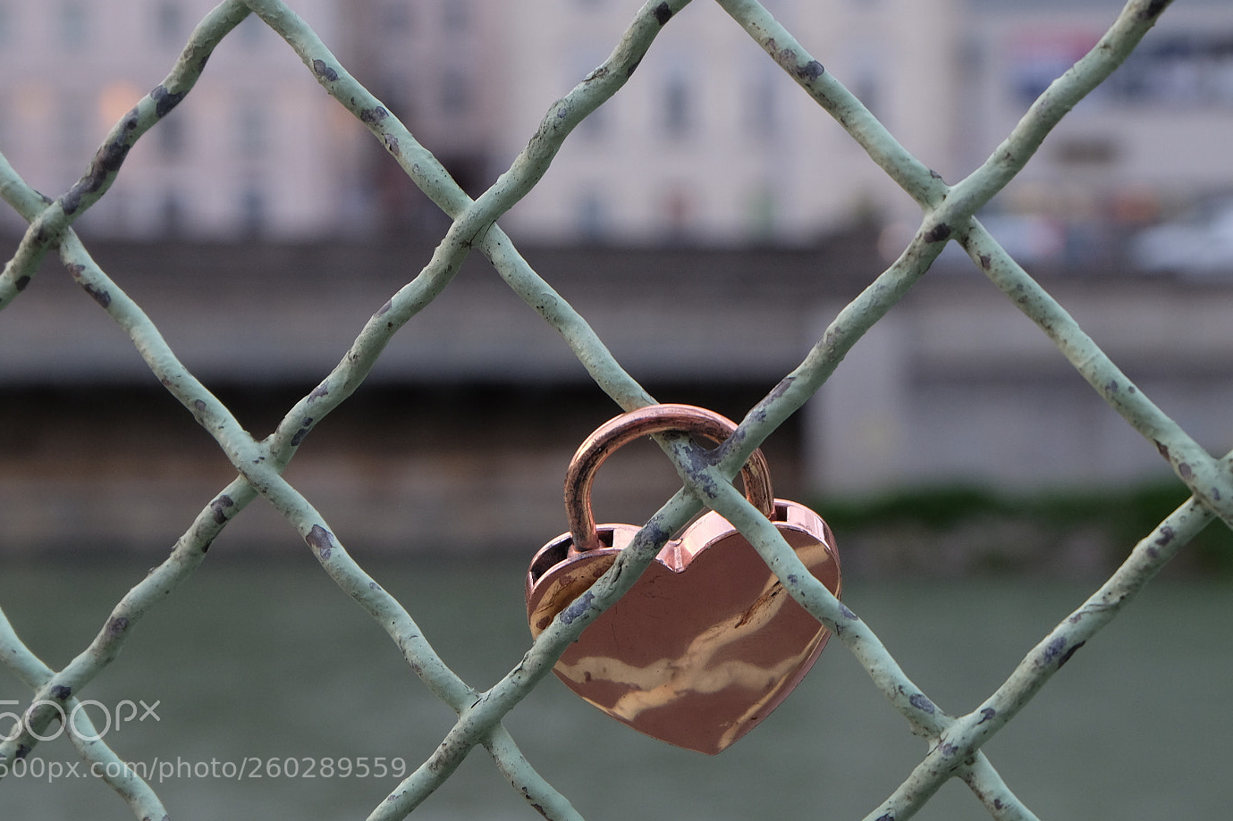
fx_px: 2979
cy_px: 362
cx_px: 654
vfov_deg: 15.7
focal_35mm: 87
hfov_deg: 23.4
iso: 640
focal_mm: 50
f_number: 8
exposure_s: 1/30
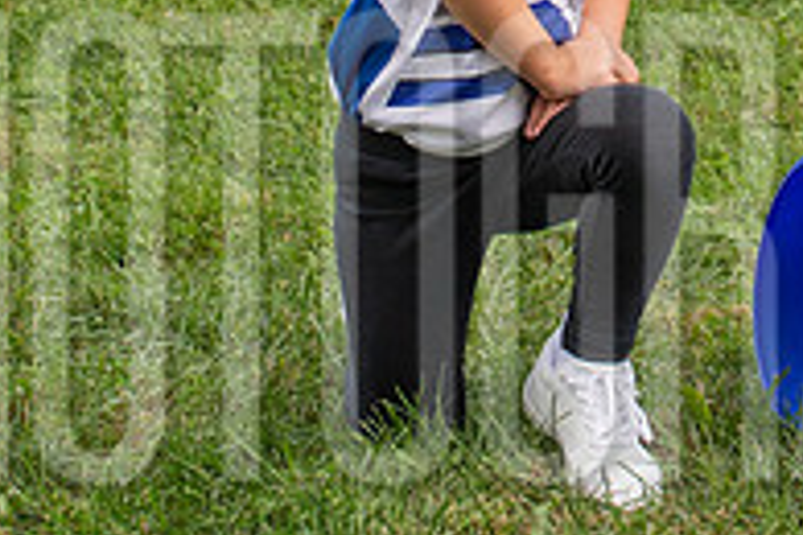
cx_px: 690
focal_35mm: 151
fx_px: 3368
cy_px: -166
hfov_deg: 13.5
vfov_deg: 8.9
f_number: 4
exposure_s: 1/250
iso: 640
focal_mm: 27
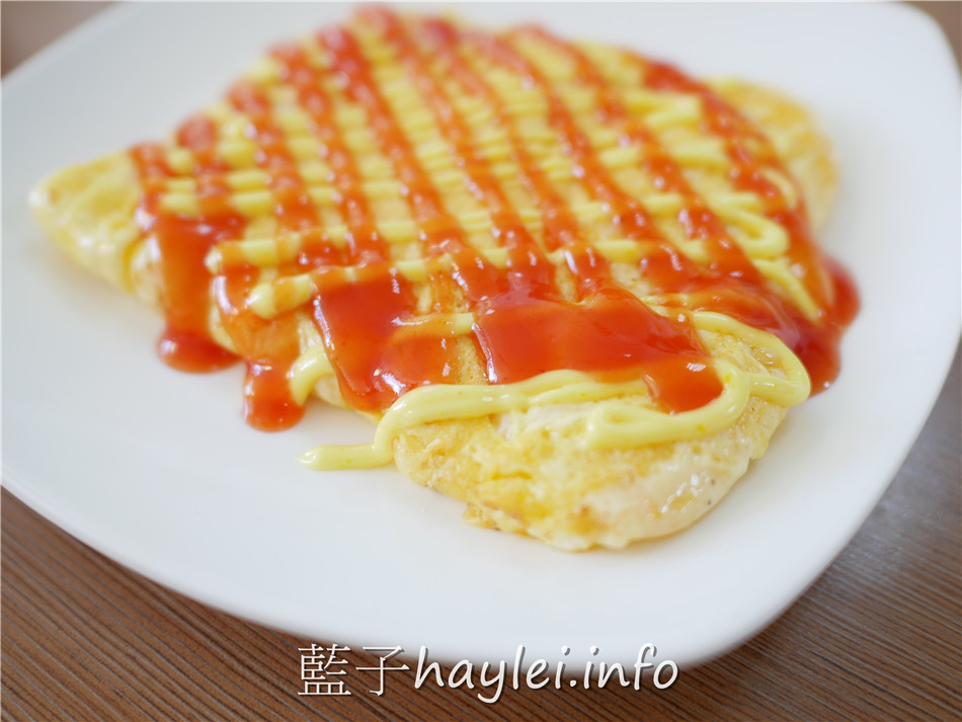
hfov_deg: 60.0
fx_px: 834
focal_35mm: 30
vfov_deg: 46.8
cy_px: 361
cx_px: 481
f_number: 2
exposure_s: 1/125
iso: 200
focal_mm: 15
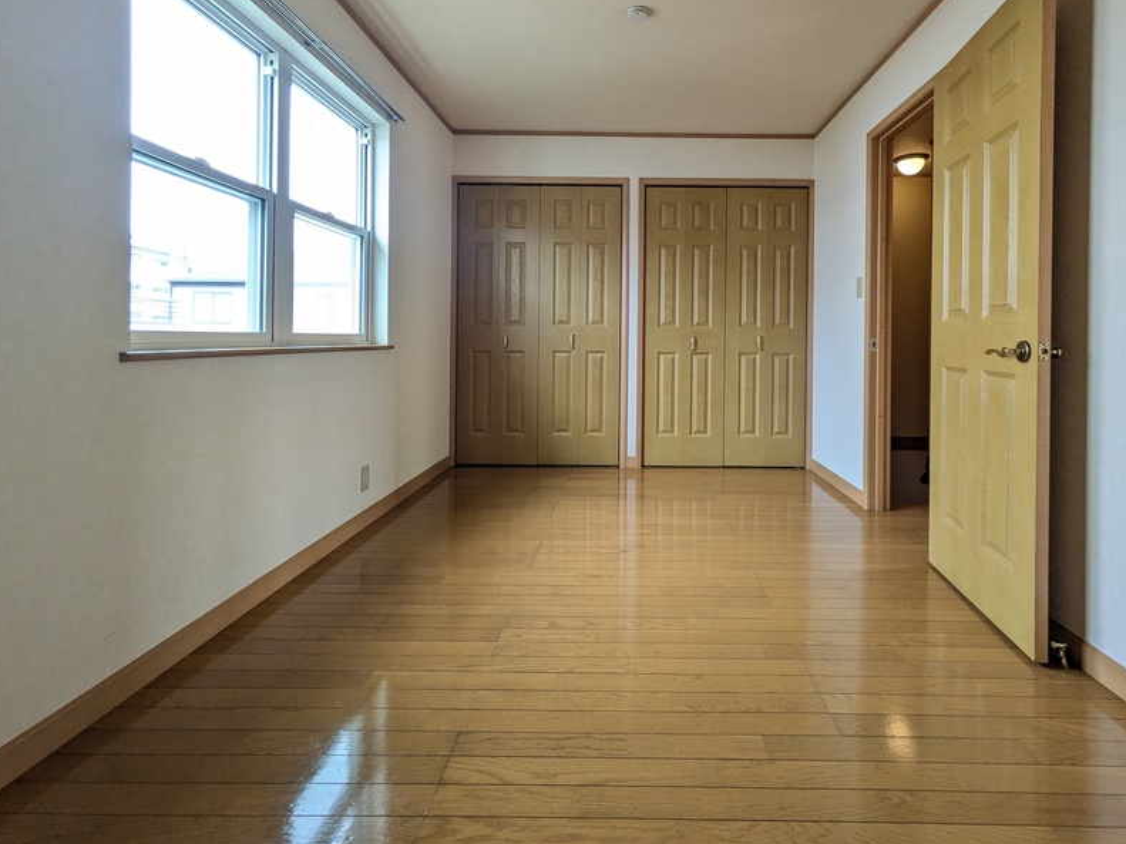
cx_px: 628
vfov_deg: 73.9
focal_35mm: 17
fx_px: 553
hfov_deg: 90.7
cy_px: 336
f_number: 2.2
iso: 78
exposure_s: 1/50
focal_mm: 1.83
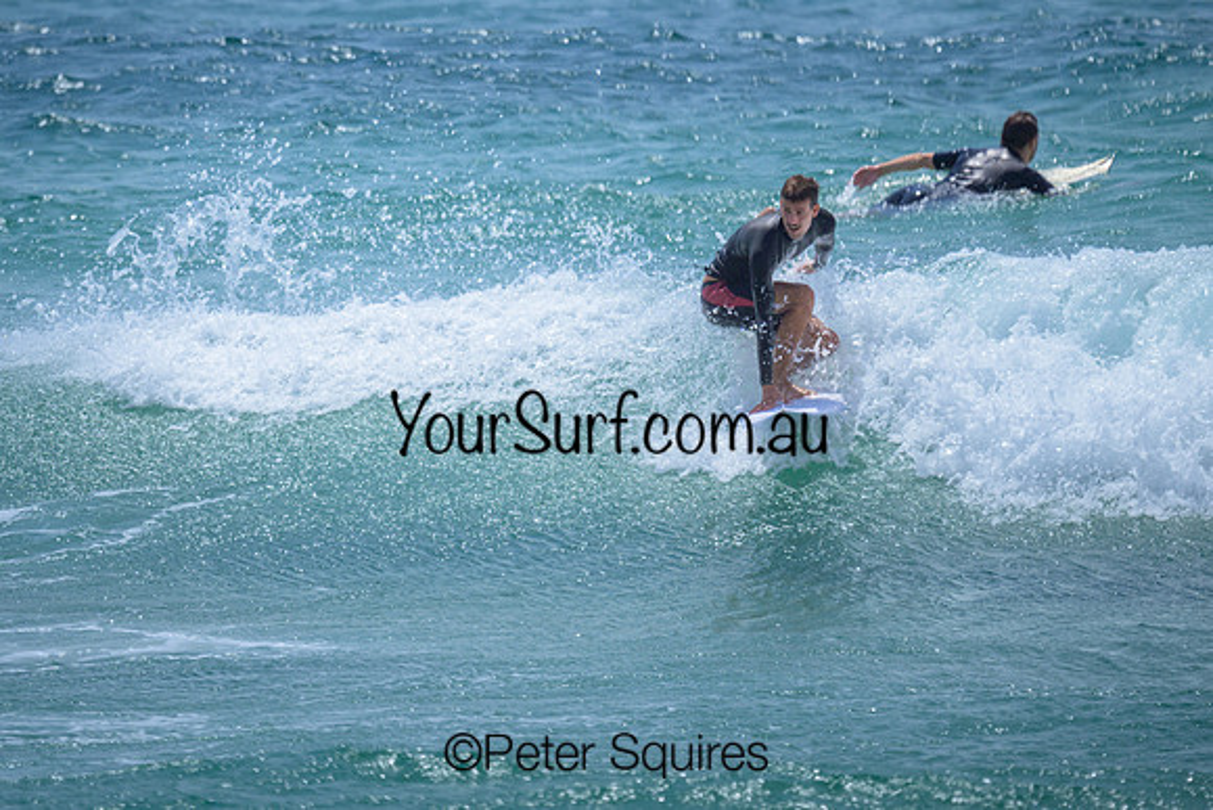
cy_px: 372
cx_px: 379
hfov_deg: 1.9
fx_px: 37085
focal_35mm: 1100
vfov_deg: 1.3
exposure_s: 1/3200
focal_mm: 800
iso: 200
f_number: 6.3
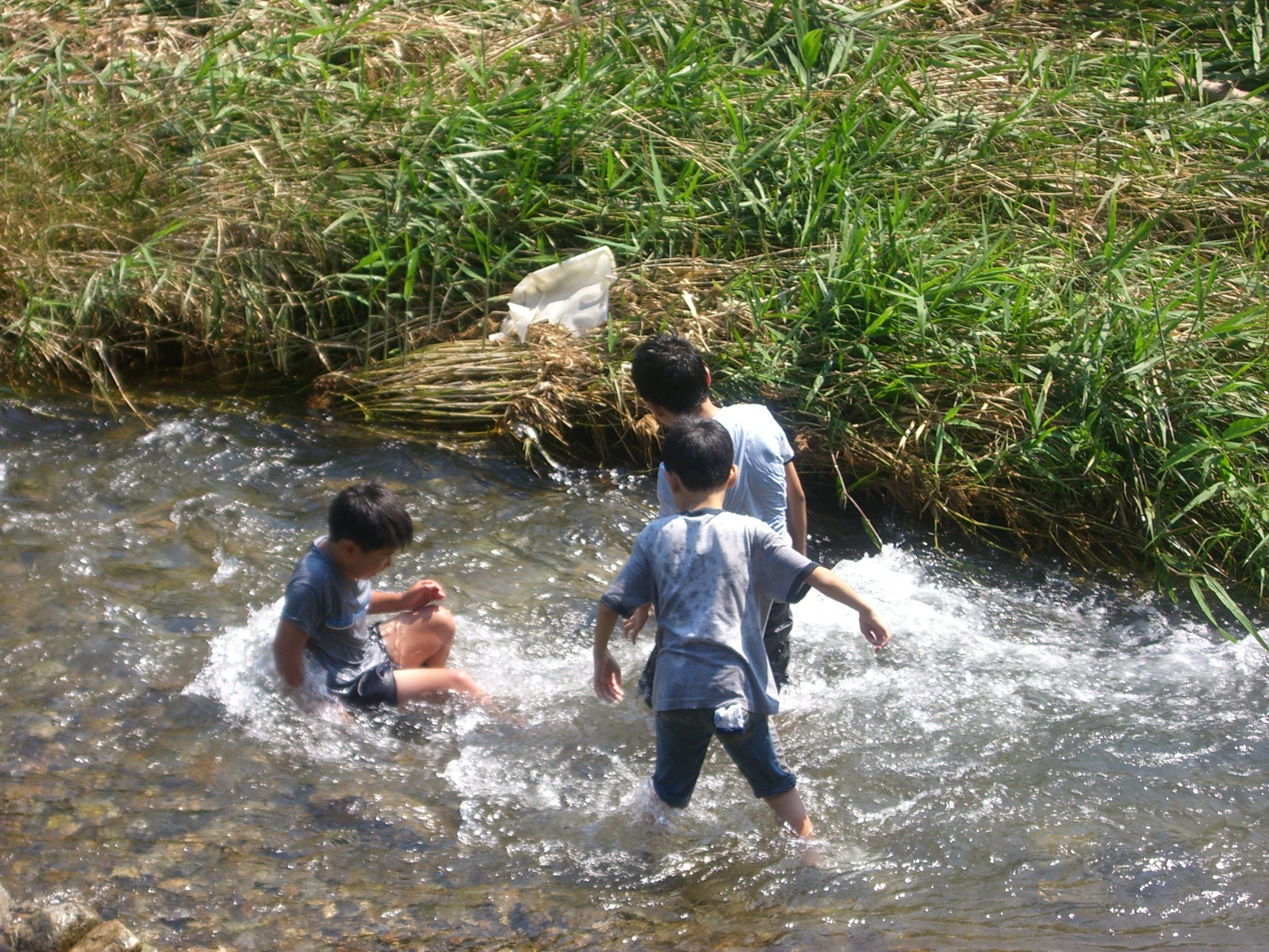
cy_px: 476
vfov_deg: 15.7
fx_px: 3446
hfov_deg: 20.9
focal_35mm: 94
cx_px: 634
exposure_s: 1/250
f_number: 4.6
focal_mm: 15.3
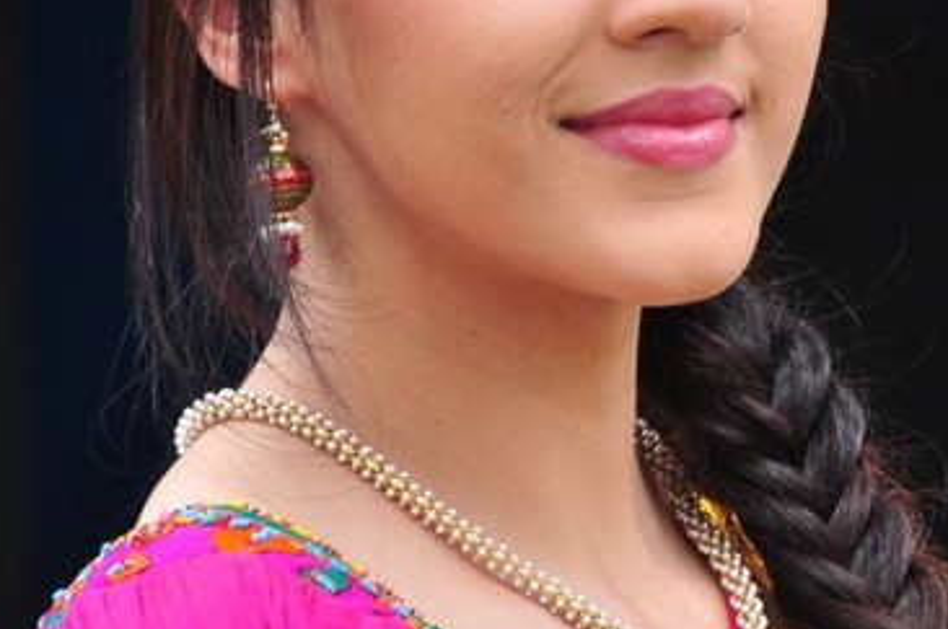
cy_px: 274
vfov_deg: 3.1
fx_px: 11582
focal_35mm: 440
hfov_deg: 4.7
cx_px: 746
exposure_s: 1/125
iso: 640
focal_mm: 105
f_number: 6.3
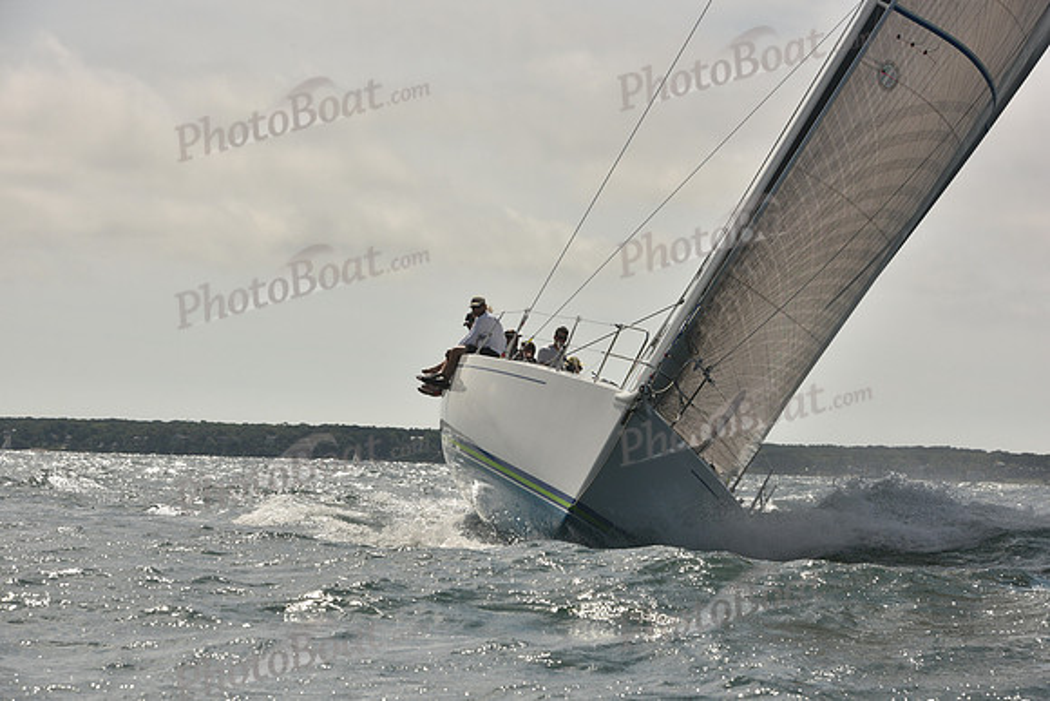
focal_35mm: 112
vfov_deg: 12.2
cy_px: 350
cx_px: 525
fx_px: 3267
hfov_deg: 18.3
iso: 320
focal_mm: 112
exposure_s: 1/800
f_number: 10
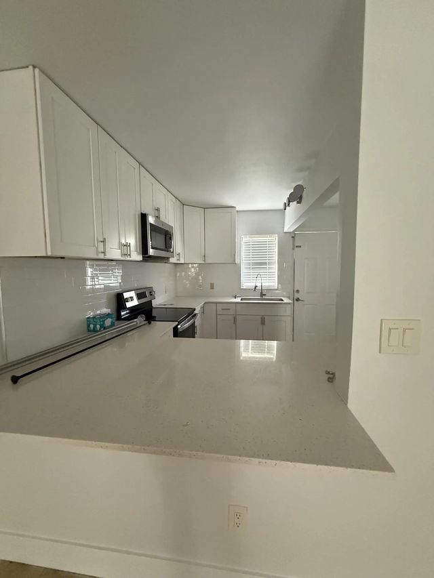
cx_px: 217
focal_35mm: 14
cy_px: 289
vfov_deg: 102.1
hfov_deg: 85.7
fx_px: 234
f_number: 2.2
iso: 800
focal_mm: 2.22
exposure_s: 1/60
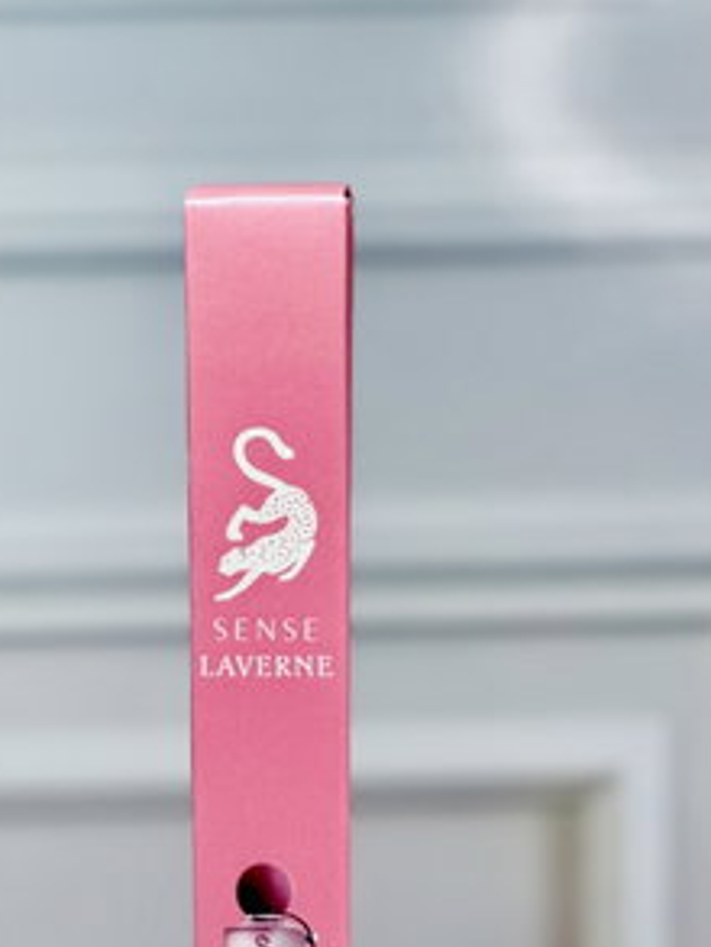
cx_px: 236
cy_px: 855
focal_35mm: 140
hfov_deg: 10.6
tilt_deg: -10.7
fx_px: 3831
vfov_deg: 14.0
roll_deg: +0.3
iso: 125
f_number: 2.8
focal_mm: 9
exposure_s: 1/100
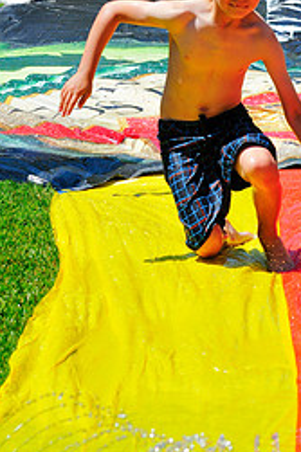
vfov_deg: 10.9
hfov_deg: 7.3
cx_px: 233
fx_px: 2361
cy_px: 131
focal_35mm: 188
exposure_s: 1/640
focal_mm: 70
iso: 200
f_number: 6.3
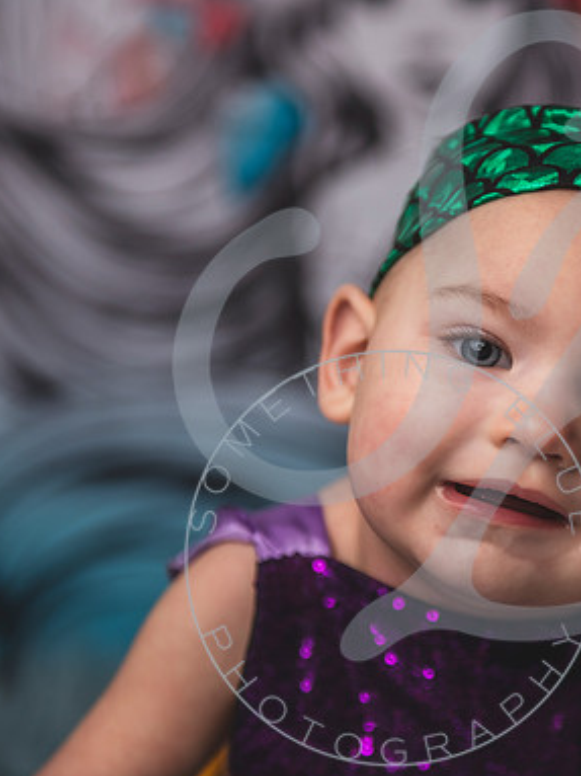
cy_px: 388
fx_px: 2284
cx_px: 494
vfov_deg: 19.3
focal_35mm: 102
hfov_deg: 14.4
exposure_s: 1/160
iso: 100
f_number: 2.8
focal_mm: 70
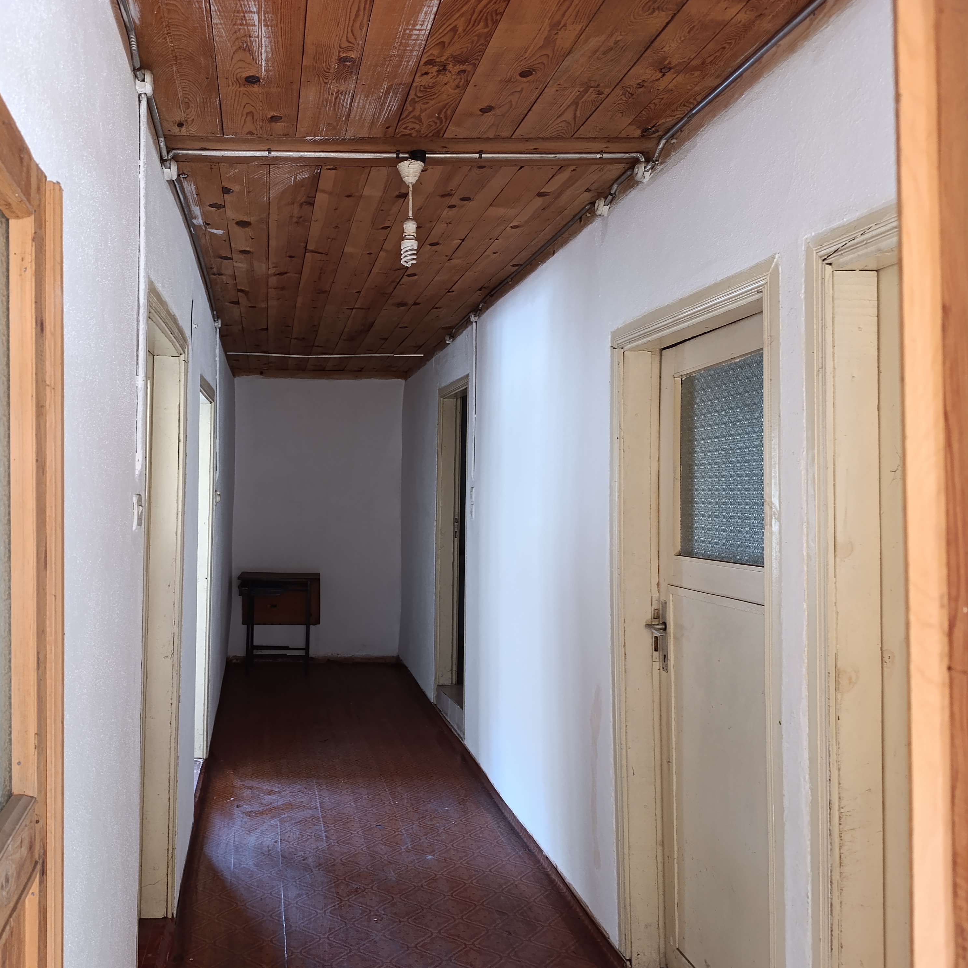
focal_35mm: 28
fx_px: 886
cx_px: 336
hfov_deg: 56.3
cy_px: 490
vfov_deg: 57.3
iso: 1000
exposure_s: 1/50
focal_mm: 6.14
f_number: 1.6
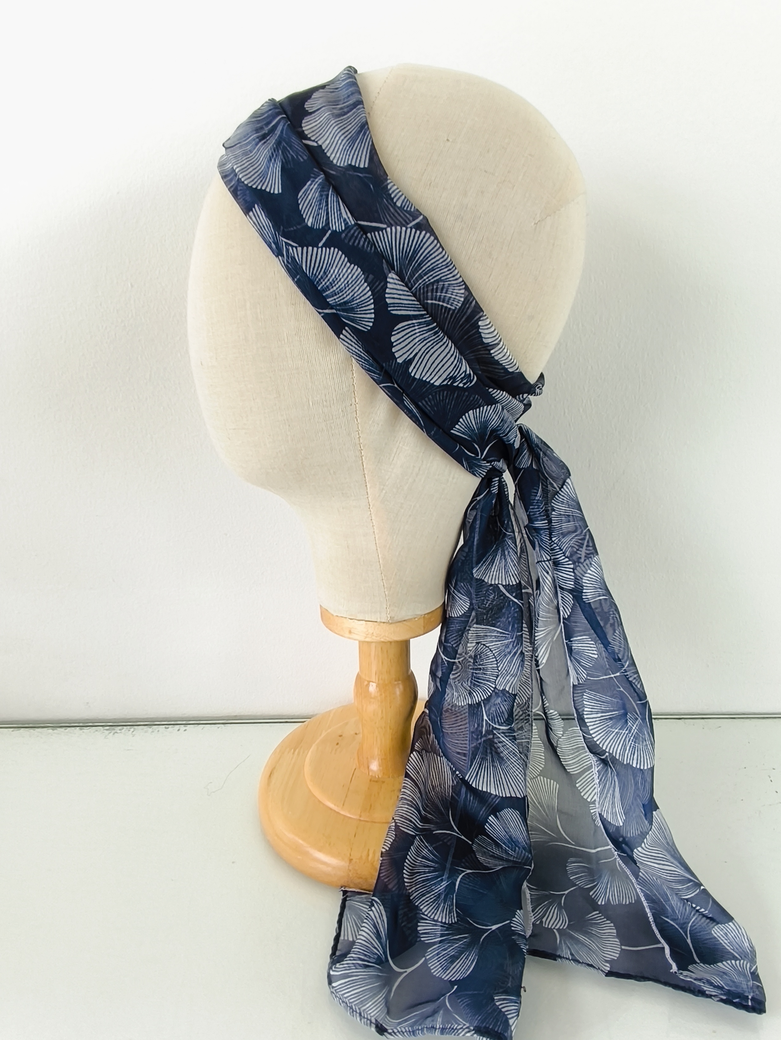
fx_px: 691
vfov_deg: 73.9
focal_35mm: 23
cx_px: 390
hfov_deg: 58.9
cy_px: 520
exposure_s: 1/60
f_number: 2.2
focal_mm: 1.65
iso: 50
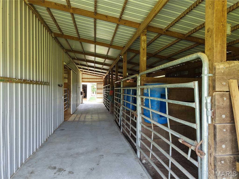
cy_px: 90
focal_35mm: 24
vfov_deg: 56.8
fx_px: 166
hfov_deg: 71.6
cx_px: 120
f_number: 1.8
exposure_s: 1/50
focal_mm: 8.67
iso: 150
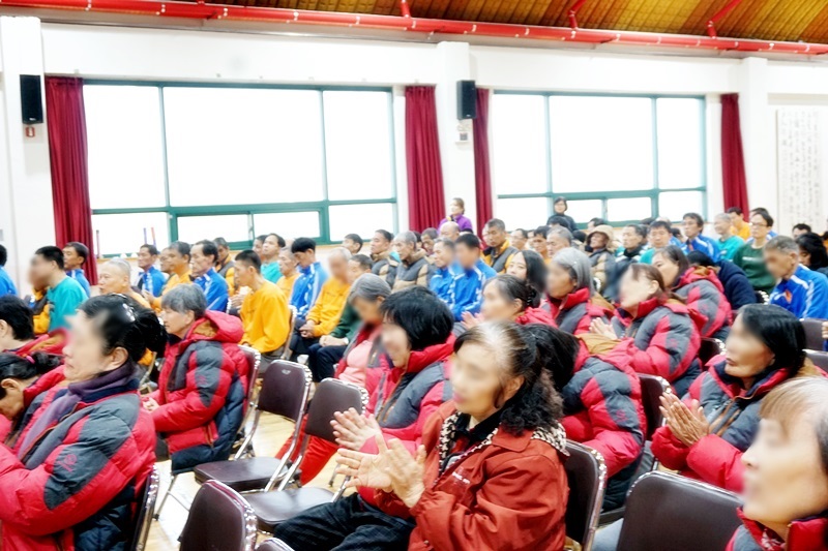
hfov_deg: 47.9
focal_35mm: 40
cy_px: 276
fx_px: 931
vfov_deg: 33.0
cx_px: 414
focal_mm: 27
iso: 1000
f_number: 5
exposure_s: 1/60
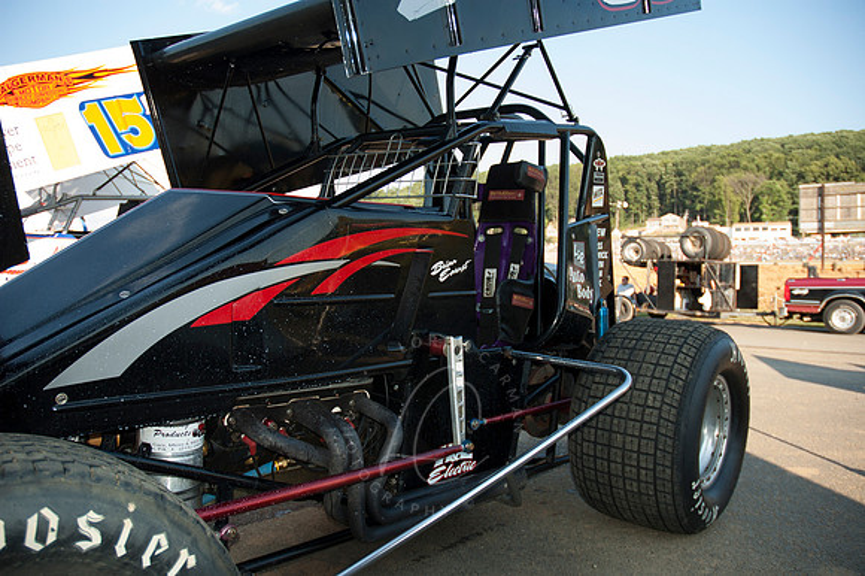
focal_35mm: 27
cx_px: 432
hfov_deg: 67.4
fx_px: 648
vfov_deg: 47.9
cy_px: 288
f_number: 3.5
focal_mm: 18
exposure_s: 1/400
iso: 200
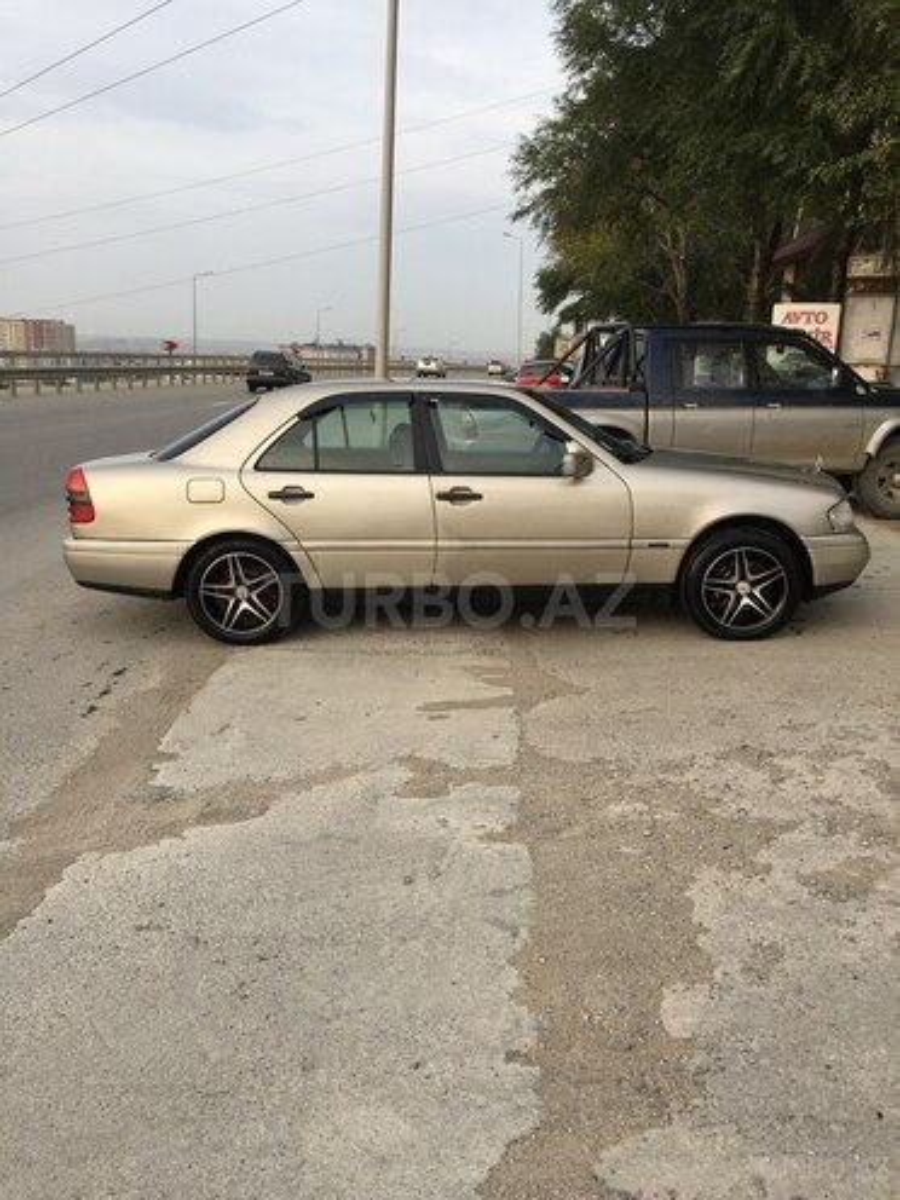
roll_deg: -1.2
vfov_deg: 61.7
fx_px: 1005
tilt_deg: -13.3
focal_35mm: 29
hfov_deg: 48.2
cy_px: 600
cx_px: 450
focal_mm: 4.15
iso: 32
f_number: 2.2
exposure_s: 1/205
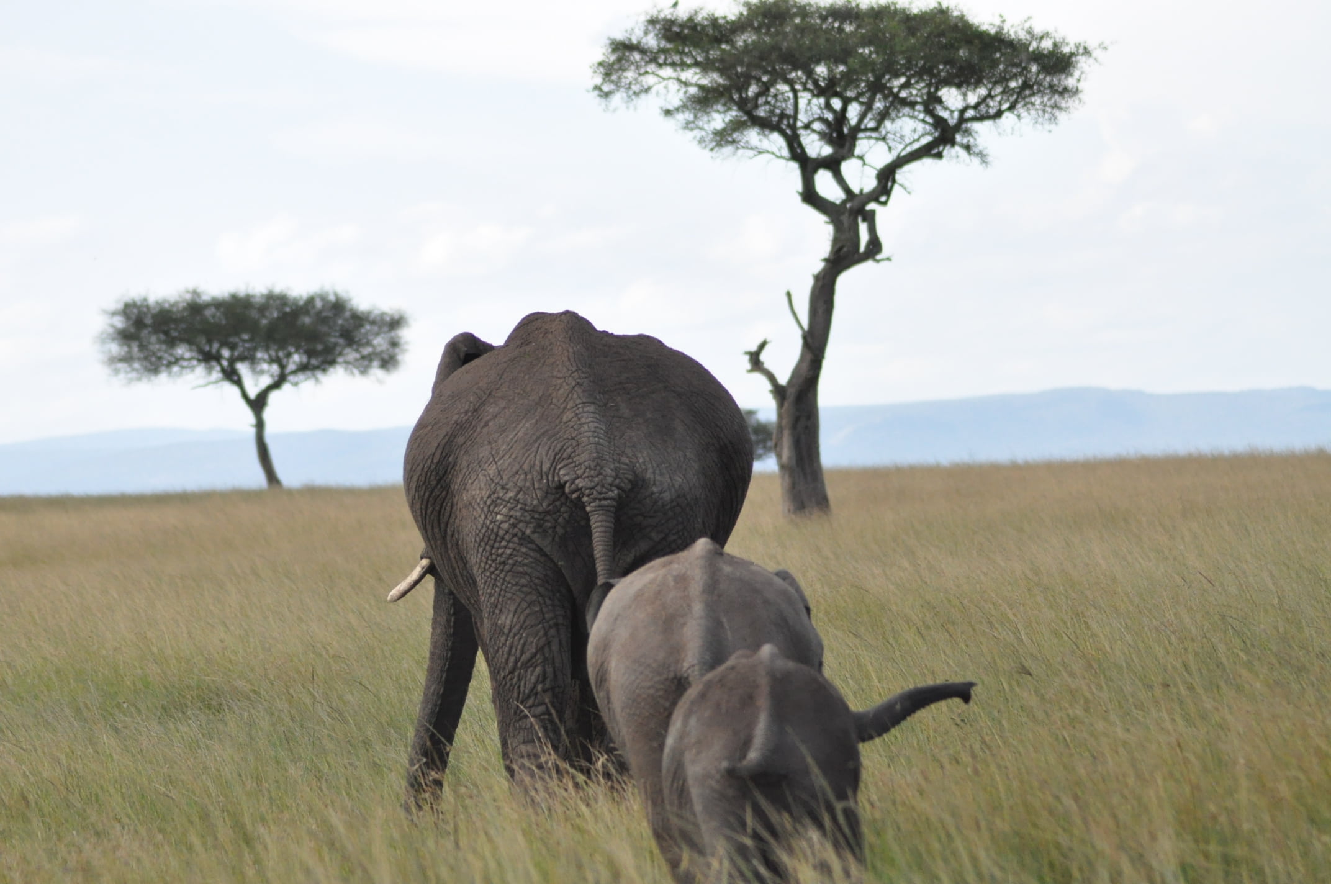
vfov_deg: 5.1
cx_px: 666
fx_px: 9970
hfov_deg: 7.6
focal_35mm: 270
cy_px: 442
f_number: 7.1
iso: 1600
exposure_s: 1/3200
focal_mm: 180
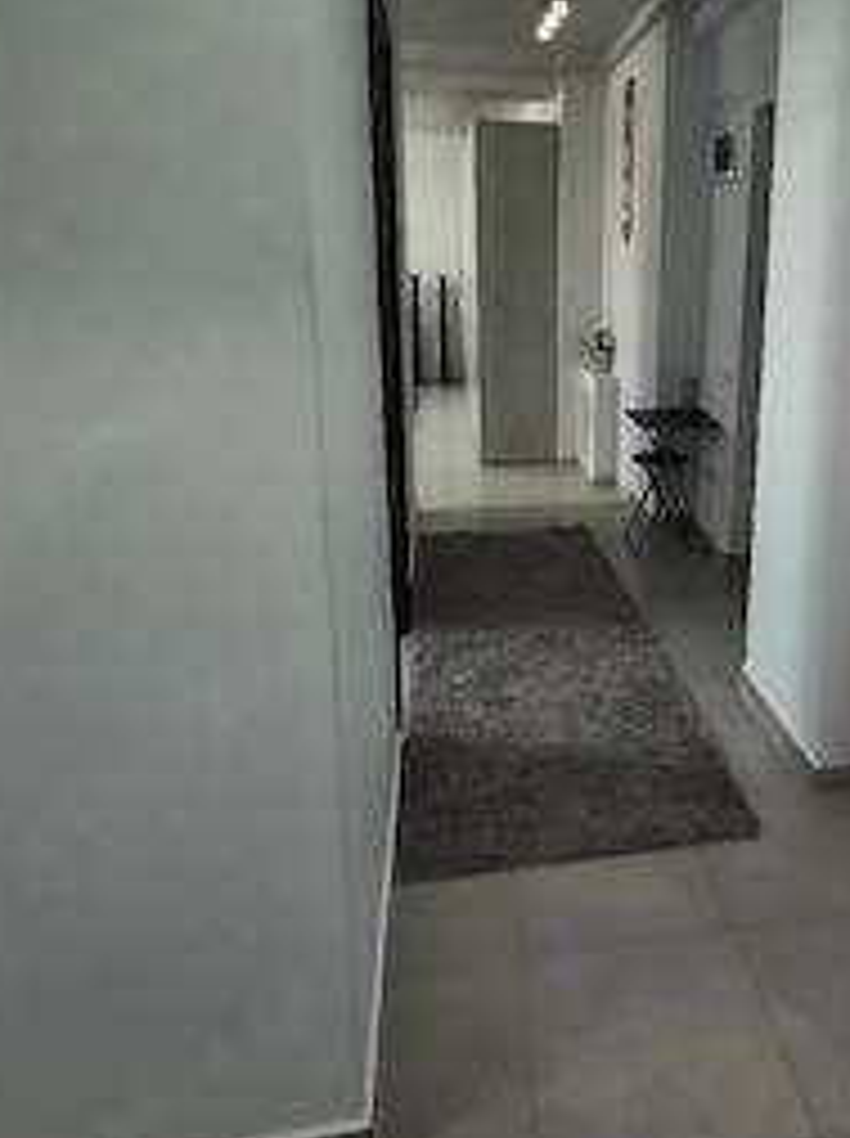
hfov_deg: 65.5
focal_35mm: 19
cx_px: 607
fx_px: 624
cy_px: 450
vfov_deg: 83.6
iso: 326
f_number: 2.2
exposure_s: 1/50
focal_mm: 2.13
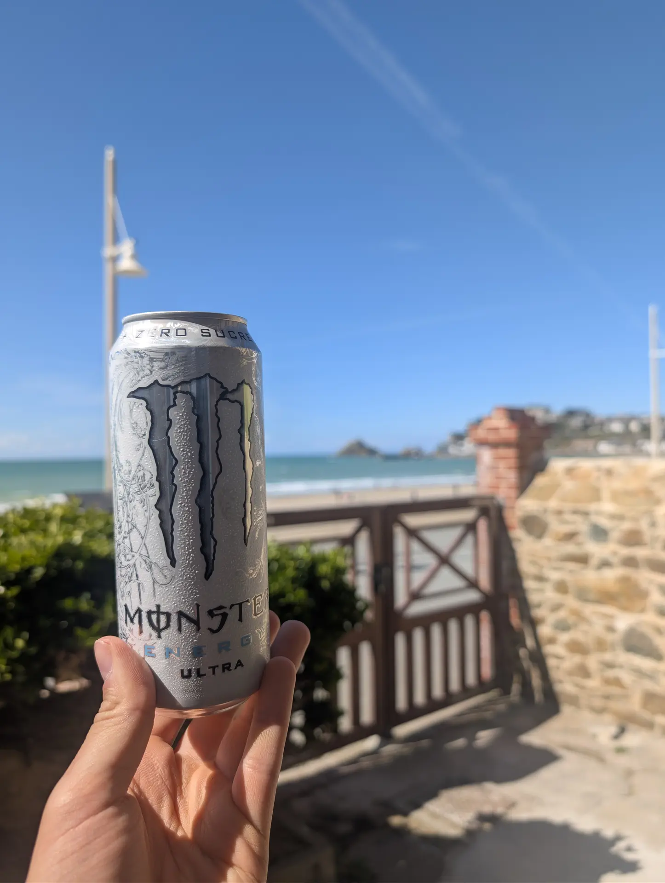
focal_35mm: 24
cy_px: 442
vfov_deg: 71.5
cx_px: 332
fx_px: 613
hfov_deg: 56.9
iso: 22
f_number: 1.68
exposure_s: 1/1196
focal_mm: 6.9
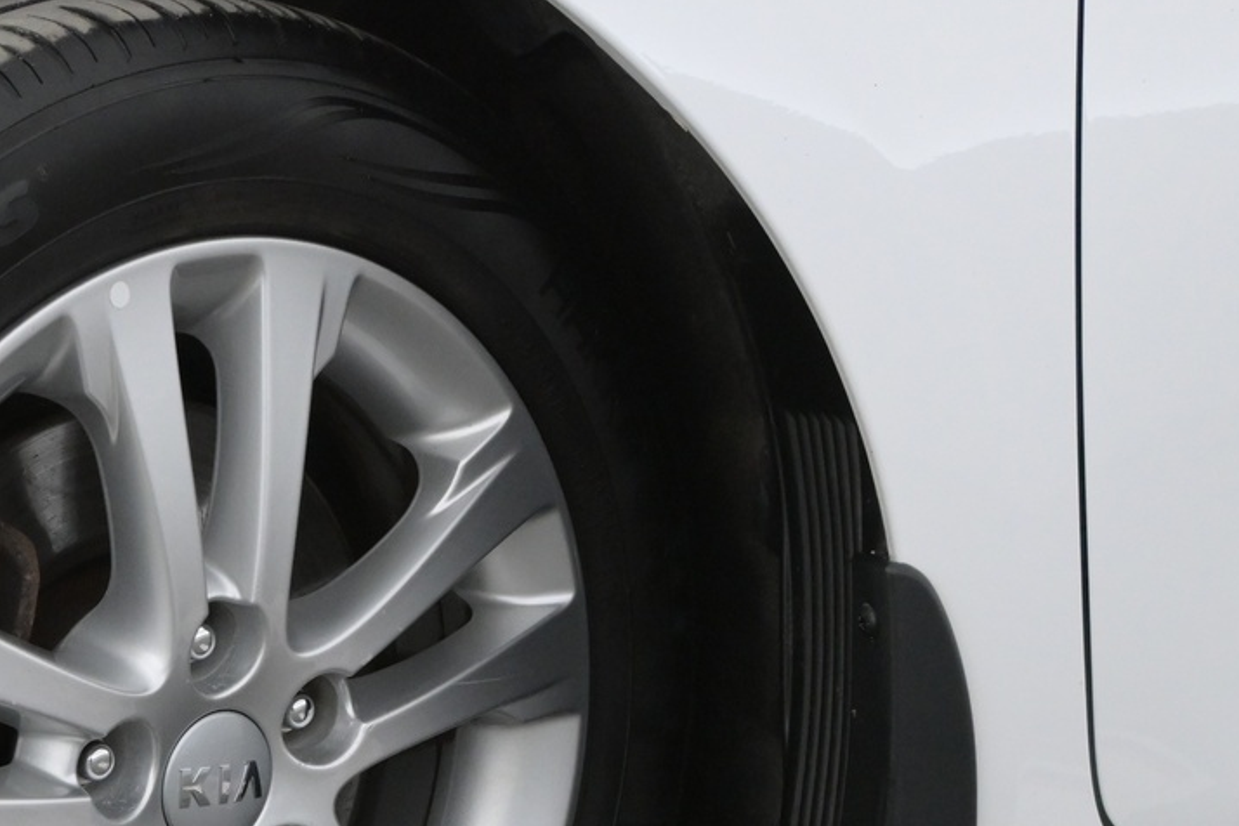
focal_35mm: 85
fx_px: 2930
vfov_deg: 15.9
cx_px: 99
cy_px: 722
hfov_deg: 23.2
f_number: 5.6
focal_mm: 25
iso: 2500
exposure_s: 1/125
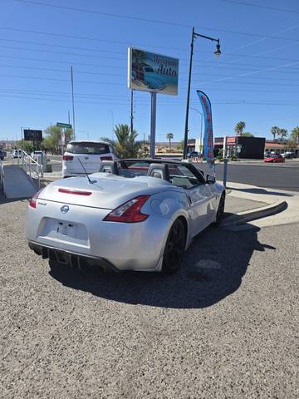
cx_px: 150
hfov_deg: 58.9
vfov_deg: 73.9
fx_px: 265
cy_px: 200
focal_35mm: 23
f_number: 1.7
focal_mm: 6.3
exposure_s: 1/7061
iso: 80
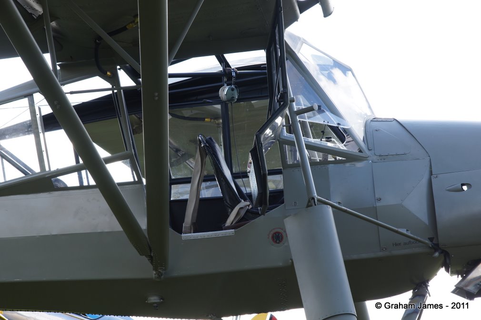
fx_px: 1201
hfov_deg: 22.6
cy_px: 160
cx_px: 240
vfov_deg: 15.2
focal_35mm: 90
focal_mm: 60
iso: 100
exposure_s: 1/40
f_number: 9
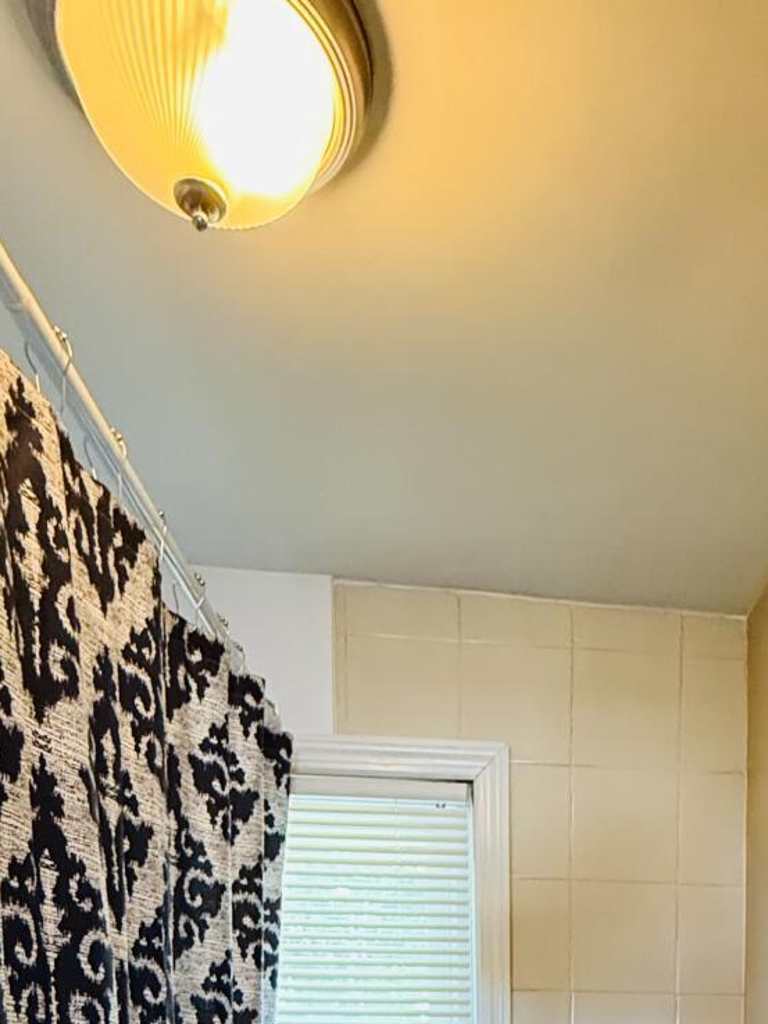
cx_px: 572
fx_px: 1124
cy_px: 1278
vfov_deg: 35.9
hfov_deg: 36.9
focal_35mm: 38
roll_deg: +0.0
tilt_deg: -7.3
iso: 640
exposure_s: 1/59
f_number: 2.2
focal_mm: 2.22
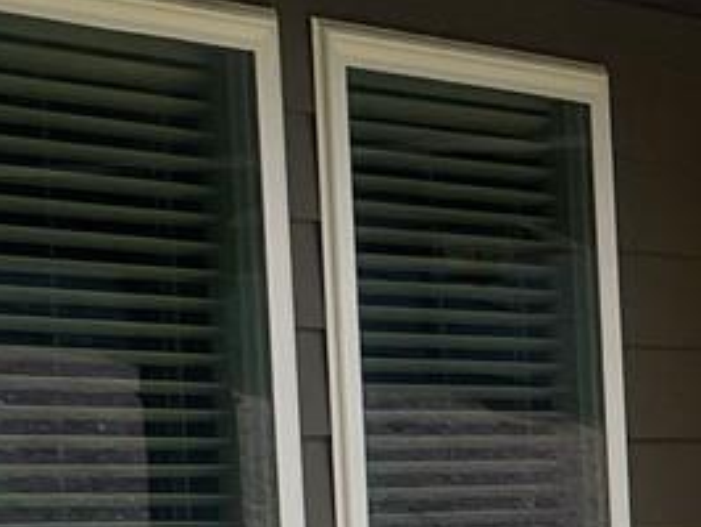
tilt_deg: -2.9
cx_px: 1336
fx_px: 4054
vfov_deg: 7.3
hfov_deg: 9.3
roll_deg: +2.9
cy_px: 751
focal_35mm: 200
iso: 32
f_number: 1.6
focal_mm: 4.2
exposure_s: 1/3509
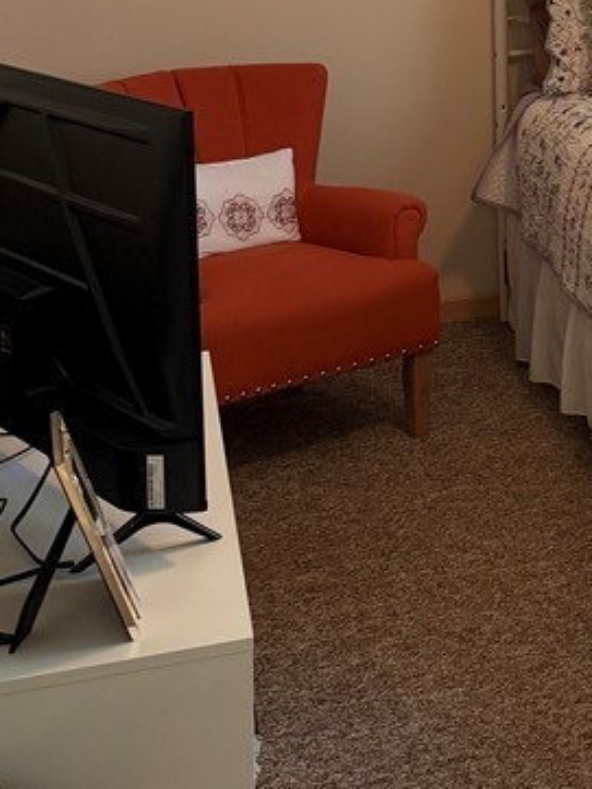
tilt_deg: -3.0
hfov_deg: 20.0
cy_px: -107
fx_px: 1550
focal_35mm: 68
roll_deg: +0.6
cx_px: 747
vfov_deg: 26.1
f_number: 1.78
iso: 250
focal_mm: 6.76
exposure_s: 1/60
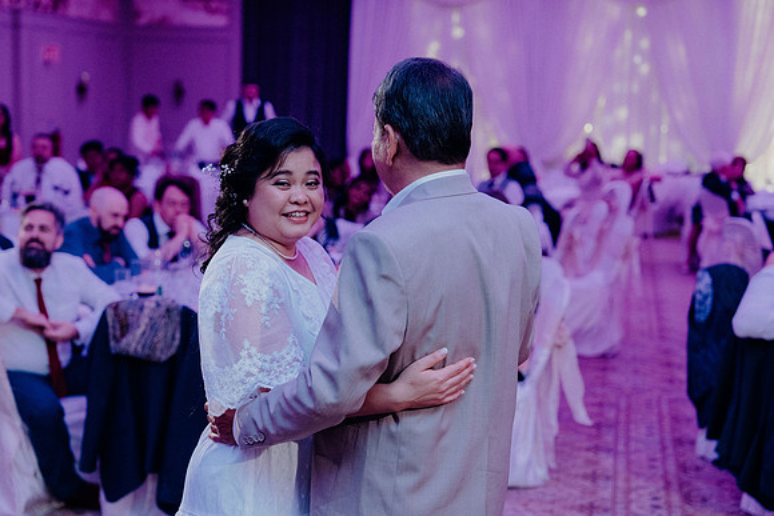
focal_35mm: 66
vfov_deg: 20.6
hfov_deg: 30.5
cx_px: 387
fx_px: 1419
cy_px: 258
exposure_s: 1/160
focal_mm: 66
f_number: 3.5
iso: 3200
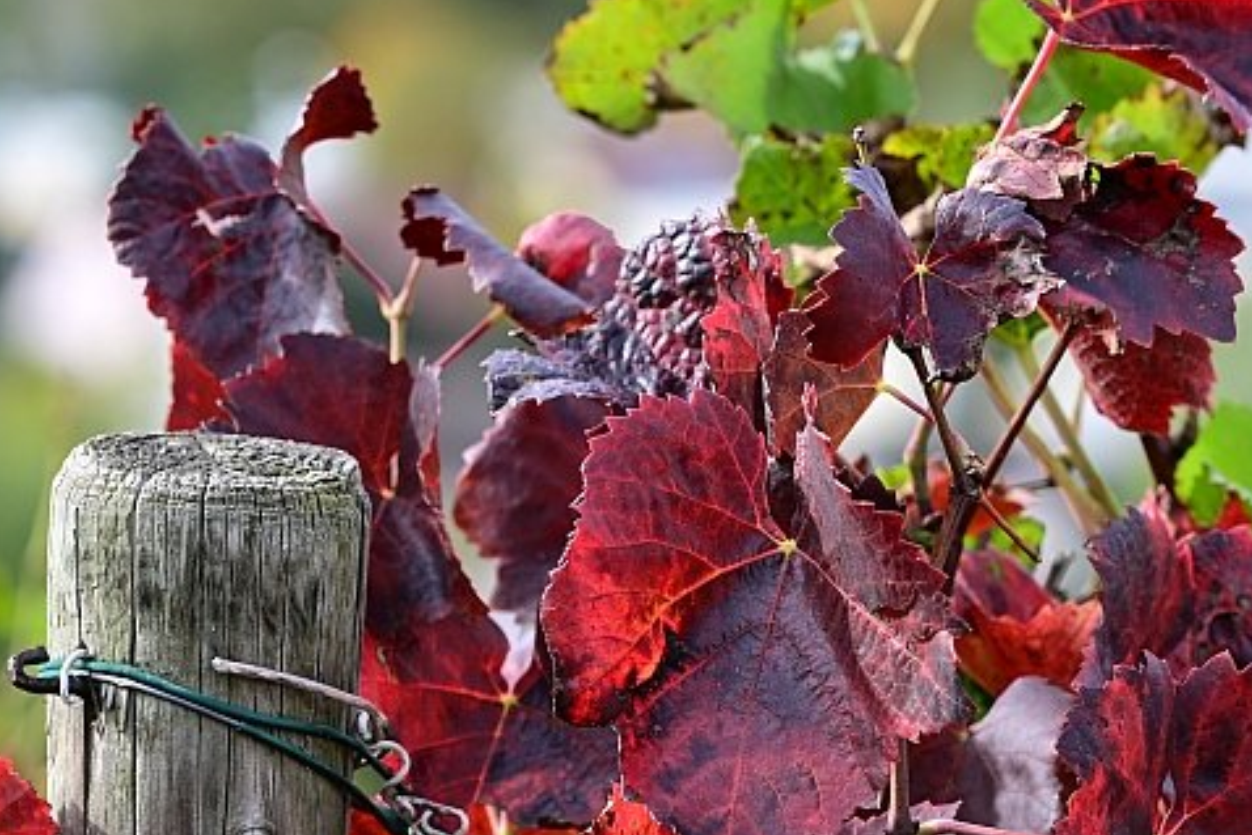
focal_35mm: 339
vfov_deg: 4.1
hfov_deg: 6.1
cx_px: 796
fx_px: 11793
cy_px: 696
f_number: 5.6
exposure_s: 1/160
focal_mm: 135
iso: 110
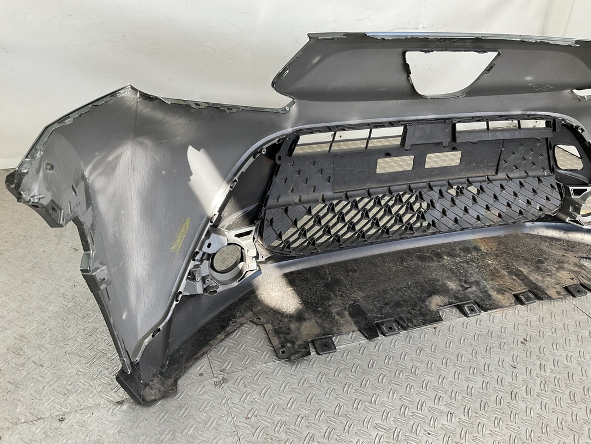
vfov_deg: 48.2
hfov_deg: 61.7
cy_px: 222
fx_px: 495
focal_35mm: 29
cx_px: 296
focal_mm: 3
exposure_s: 1/120
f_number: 1.8
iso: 25
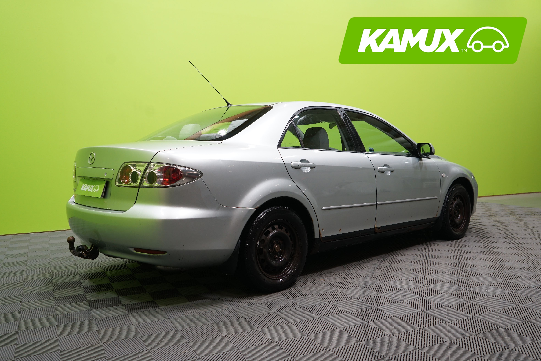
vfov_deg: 42.3
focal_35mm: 31
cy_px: 180
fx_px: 466
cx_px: 270
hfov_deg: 60.3
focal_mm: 31
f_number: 4.5
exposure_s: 1/60
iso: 640
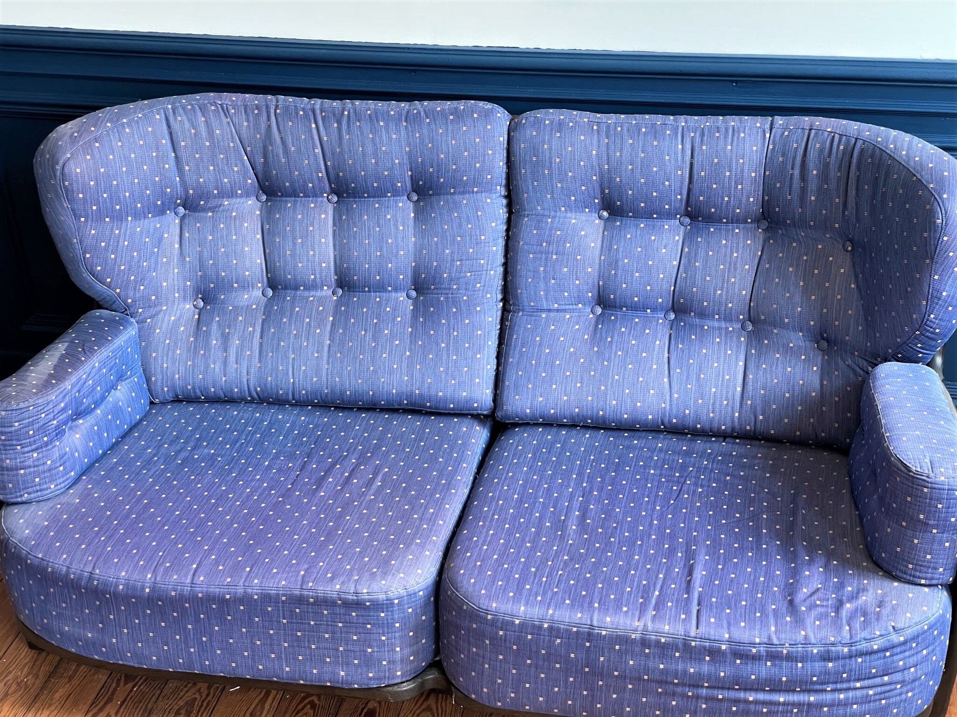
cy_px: 358
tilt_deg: -30.2
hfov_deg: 36.8
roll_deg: +2.5
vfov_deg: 28.0
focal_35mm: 52
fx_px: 1438
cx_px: 478
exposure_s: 1/99
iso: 200
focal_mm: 6
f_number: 2
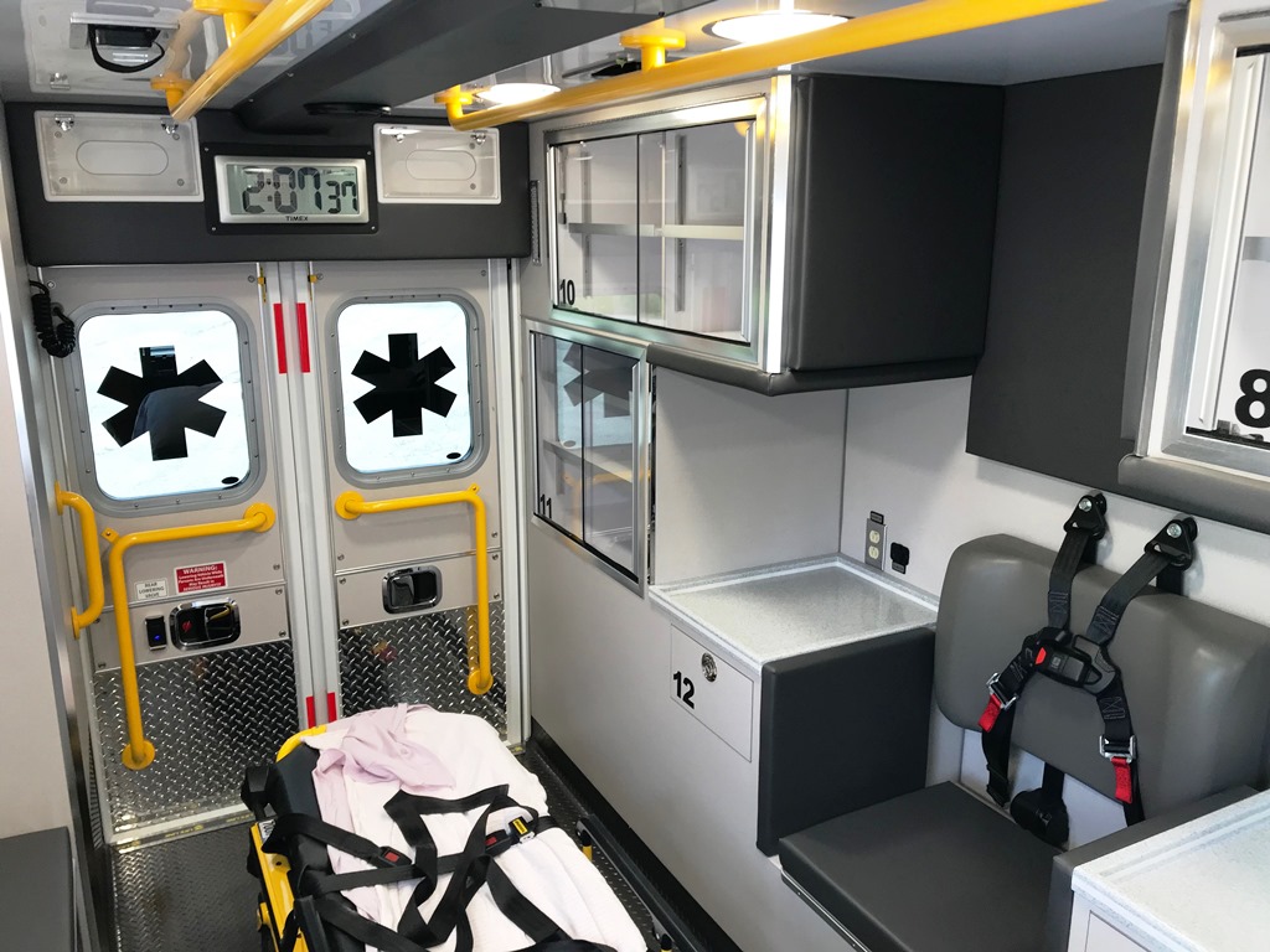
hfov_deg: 63.4
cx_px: 635
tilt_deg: -15.2
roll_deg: +1.5
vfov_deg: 49.7
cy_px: 476
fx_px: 1027
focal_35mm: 28
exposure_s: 1/90
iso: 40
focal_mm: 3.99
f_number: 1.8
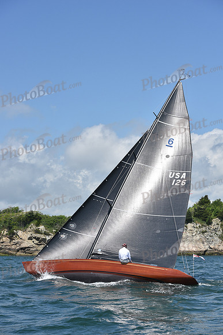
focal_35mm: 70
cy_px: 168
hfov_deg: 19.5
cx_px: 112
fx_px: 650
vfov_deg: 28.8
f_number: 8
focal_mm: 70
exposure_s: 1/1250
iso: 250
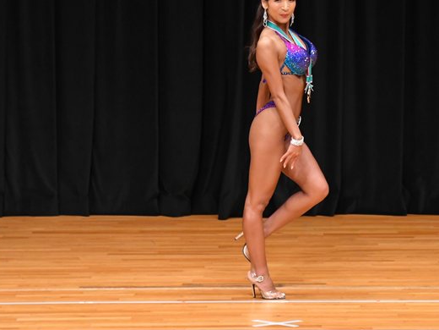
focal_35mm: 365
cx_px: 261
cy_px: 117
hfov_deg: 5.4
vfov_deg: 4.1
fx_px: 4629
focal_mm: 170
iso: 4000
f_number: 5.6
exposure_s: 1/400
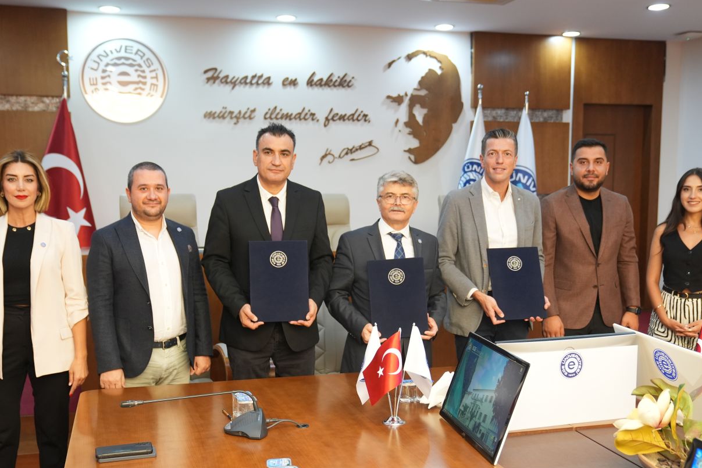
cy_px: 271
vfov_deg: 32.6
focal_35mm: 41
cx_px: 343
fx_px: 800
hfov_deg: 47.4
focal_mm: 33
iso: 1600
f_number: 3.2
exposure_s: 1/100
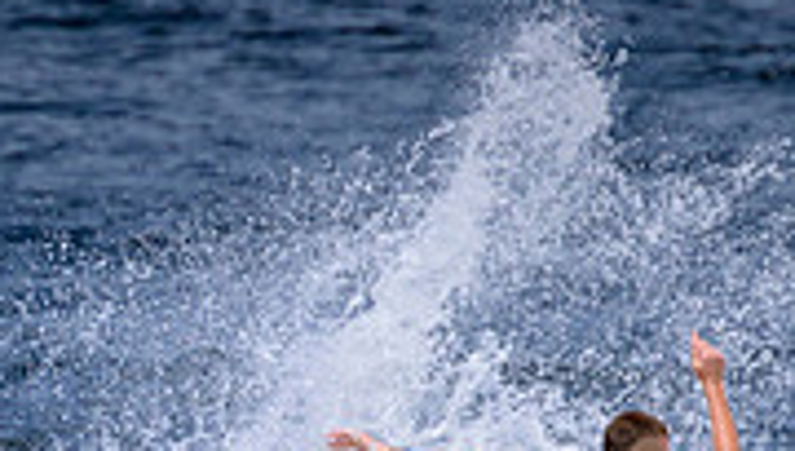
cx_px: 384
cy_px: 688
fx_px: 56892
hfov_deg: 0.8
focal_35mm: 2694
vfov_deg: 0.5
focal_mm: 800
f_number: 11
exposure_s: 1/2000
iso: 500
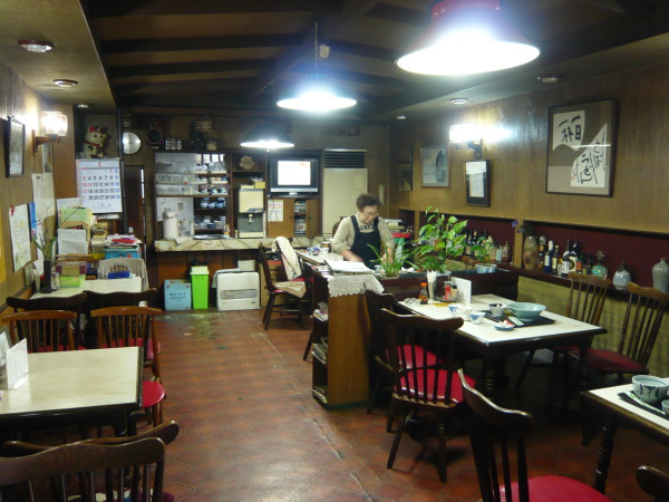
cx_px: 334
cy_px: 251
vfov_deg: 49.7
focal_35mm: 28
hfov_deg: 63.4
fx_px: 541
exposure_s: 1/8
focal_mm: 4.6
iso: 200
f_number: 2.8
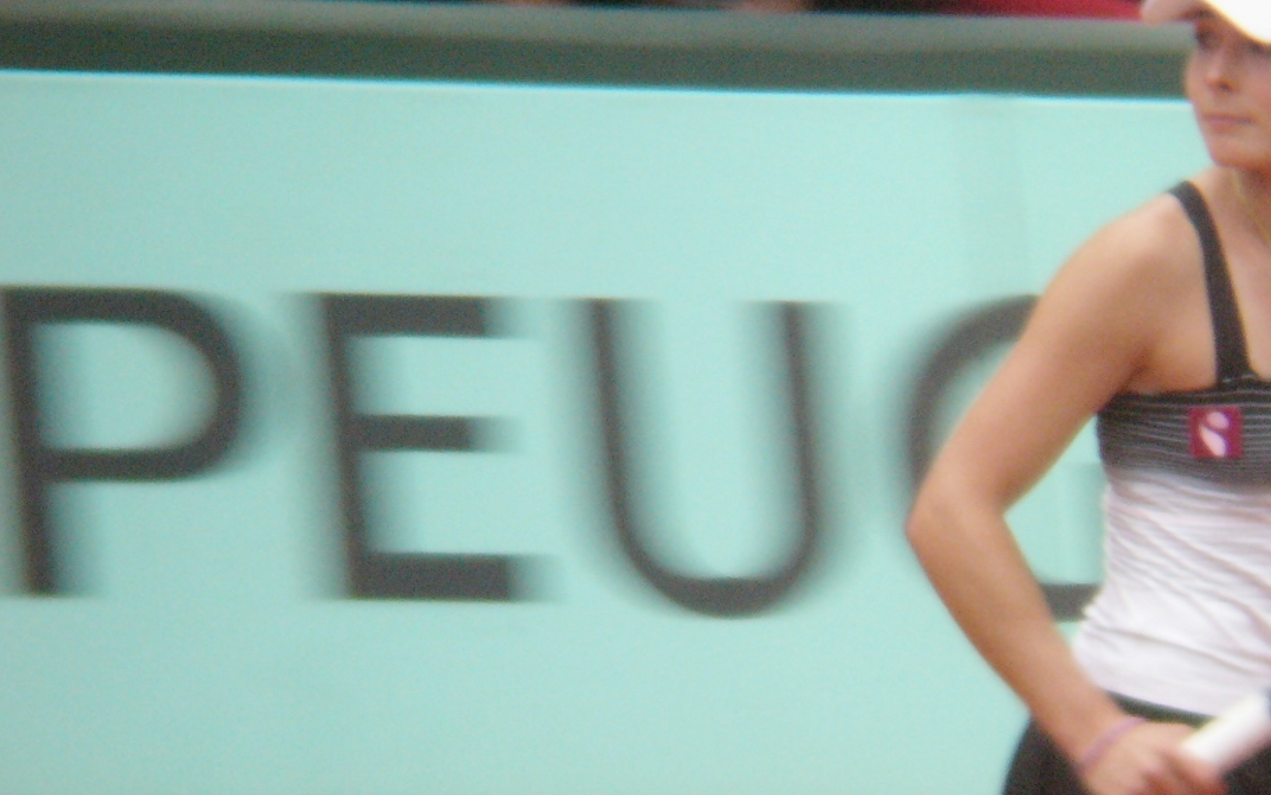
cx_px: 823
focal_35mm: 156
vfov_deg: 8.4
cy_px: 239
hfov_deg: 13.4
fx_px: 5405
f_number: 4.9
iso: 400
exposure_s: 1/25
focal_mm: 17.4
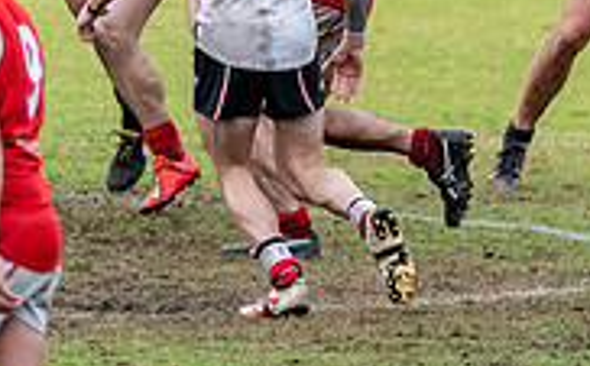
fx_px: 25583
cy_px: -192
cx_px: 369
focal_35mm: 1594
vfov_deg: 0.8
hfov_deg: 1.3
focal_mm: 320
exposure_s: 1/1600
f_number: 7.1
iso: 1250
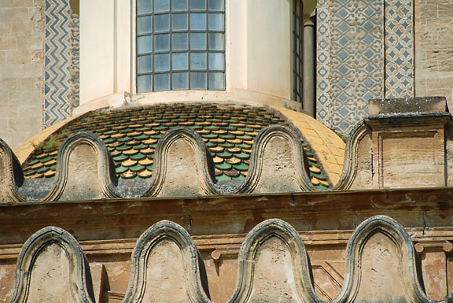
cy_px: 157
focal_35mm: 323
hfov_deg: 6.4
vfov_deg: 4.3
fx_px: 4067
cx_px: 243
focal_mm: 200
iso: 200
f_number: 5.6
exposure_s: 1/1250
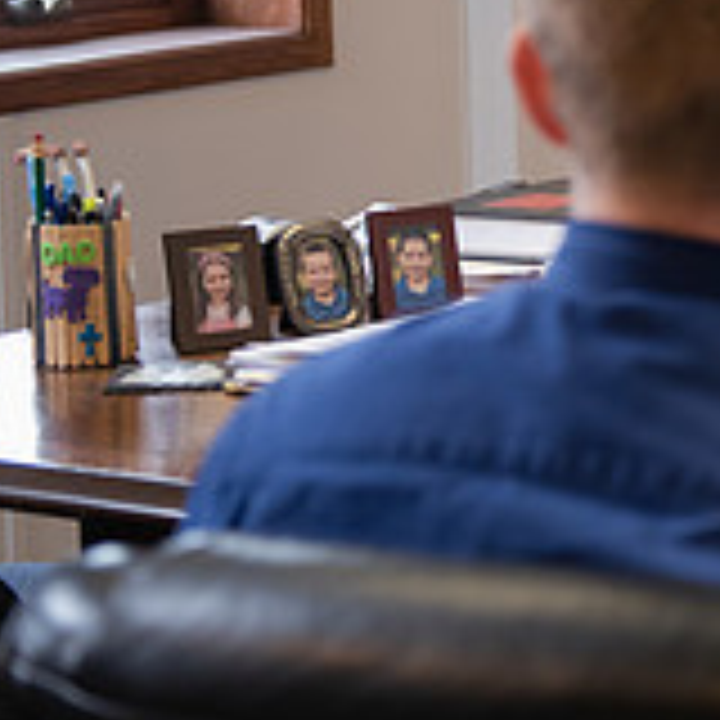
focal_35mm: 148
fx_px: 3483
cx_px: 1197
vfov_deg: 11.7
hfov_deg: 11.2
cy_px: 119
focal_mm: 48
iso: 1000
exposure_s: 1/125
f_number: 3.2
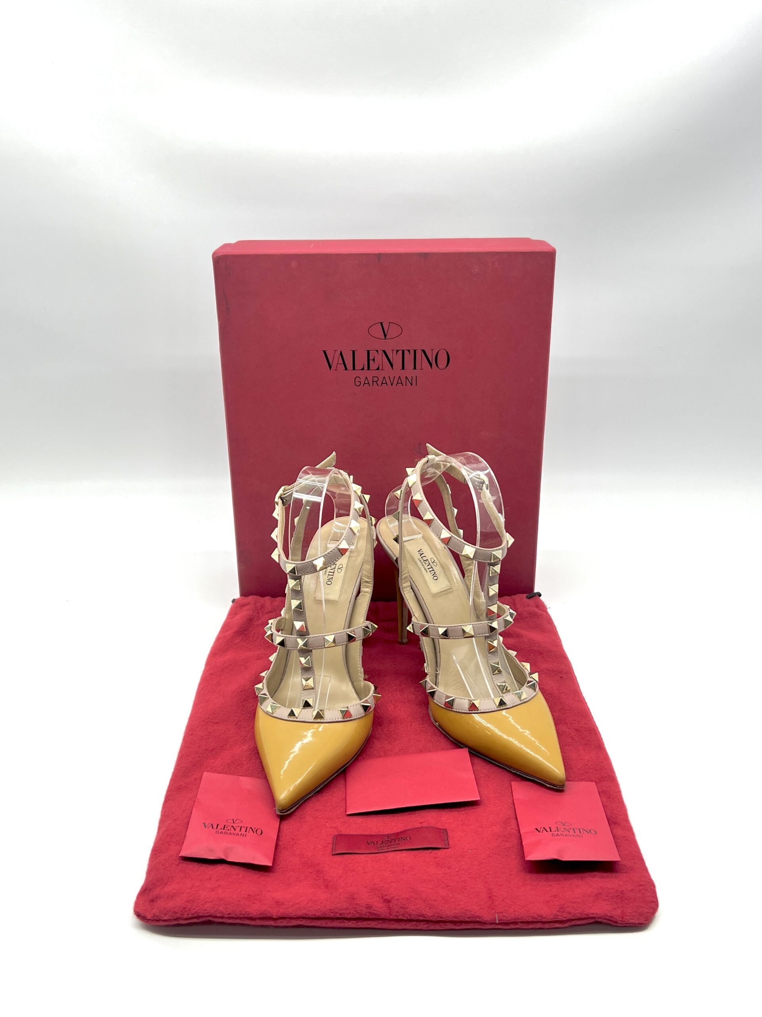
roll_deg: +1.2
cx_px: 381
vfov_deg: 67.3
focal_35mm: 26
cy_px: 508
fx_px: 763
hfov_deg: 53.1
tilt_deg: -25.1
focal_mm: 5.7
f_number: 1.5
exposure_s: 1/100
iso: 32
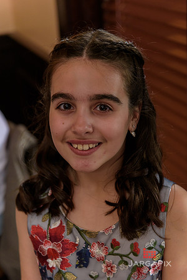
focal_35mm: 62
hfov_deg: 21.9
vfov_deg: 32.4
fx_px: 483
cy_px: 140
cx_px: 94
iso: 1600
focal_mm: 62
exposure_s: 1/125
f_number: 3.2
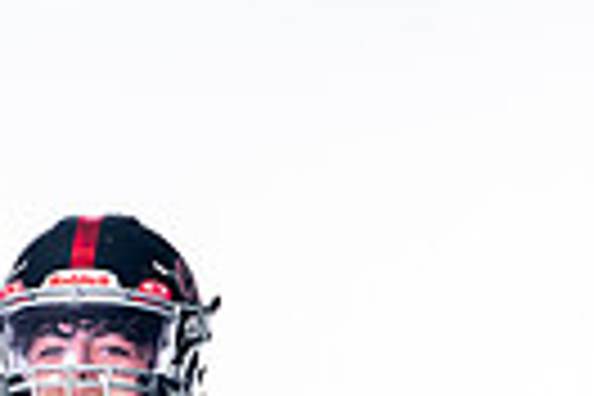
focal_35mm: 299
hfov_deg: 6.9
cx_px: 104
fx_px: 4933
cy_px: 963
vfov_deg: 4.5
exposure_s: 1/250
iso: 100
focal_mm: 88
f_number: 5.6
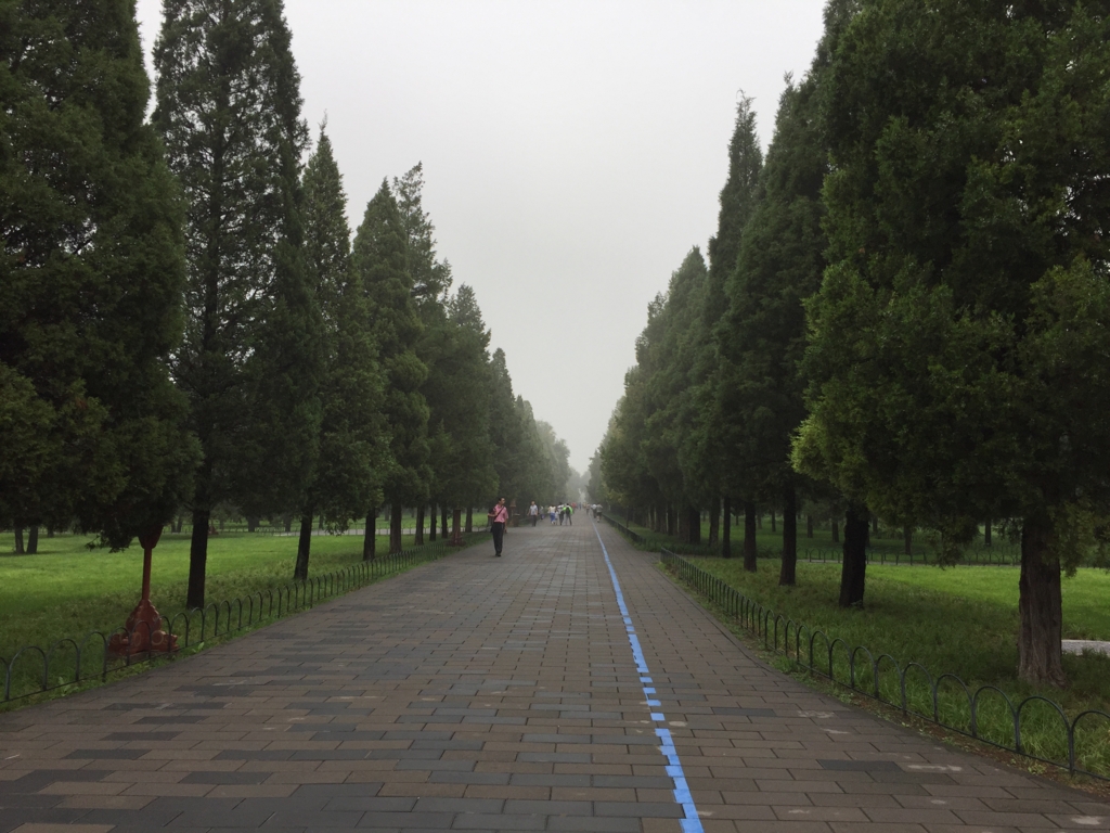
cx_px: 555
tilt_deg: +7.3
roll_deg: -0.2
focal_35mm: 29
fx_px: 930
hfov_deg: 61.7
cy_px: 416
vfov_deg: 48.2
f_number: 2.2
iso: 32
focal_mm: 4.15
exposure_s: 1/534
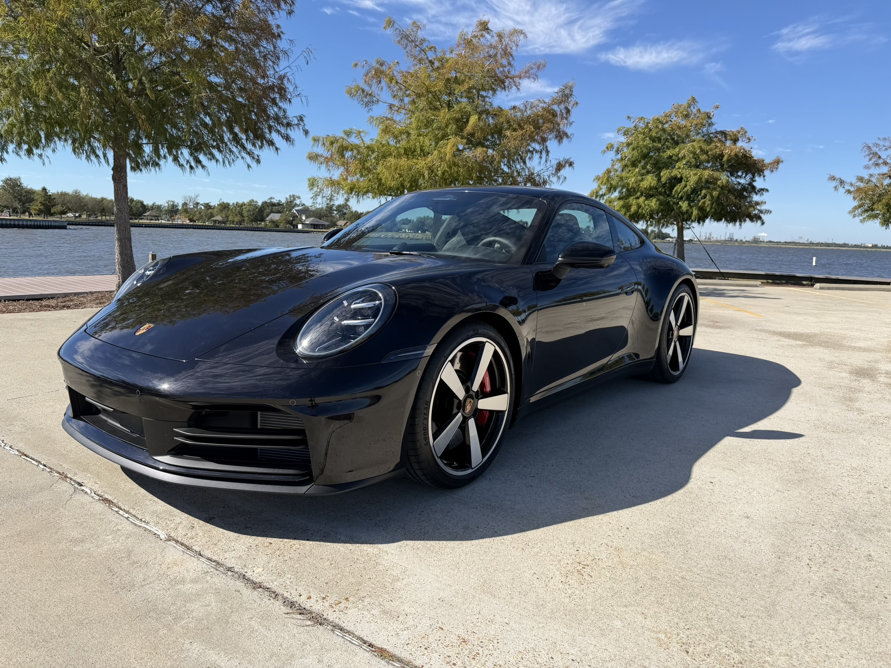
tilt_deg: -10.5
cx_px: 446
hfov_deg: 71.6
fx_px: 618
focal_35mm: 24
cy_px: 334
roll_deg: -2.3
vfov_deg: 56.8
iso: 80
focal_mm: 6.76
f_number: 1.78
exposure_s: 1/4405
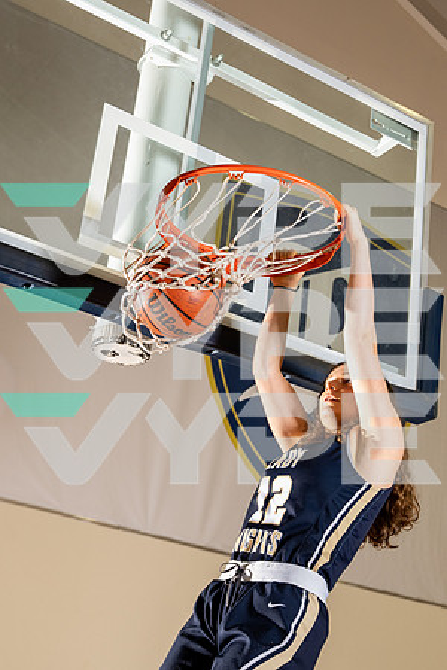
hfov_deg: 21.7
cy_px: 334
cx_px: 294
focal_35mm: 62
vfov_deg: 32.2
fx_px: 1162
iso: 640
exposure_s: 1/250
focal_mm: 38
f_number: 4.5
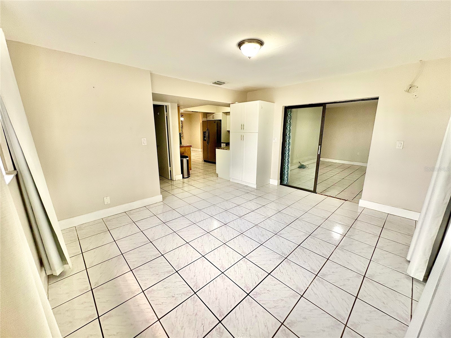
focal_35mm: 14
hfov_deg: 102.1
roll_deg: -0.2
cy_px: 169
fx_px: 182
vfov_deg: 85.7
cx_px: 226
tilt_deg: -12.5
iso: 160
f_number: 2.2
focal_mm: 2.22
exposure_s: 1/120
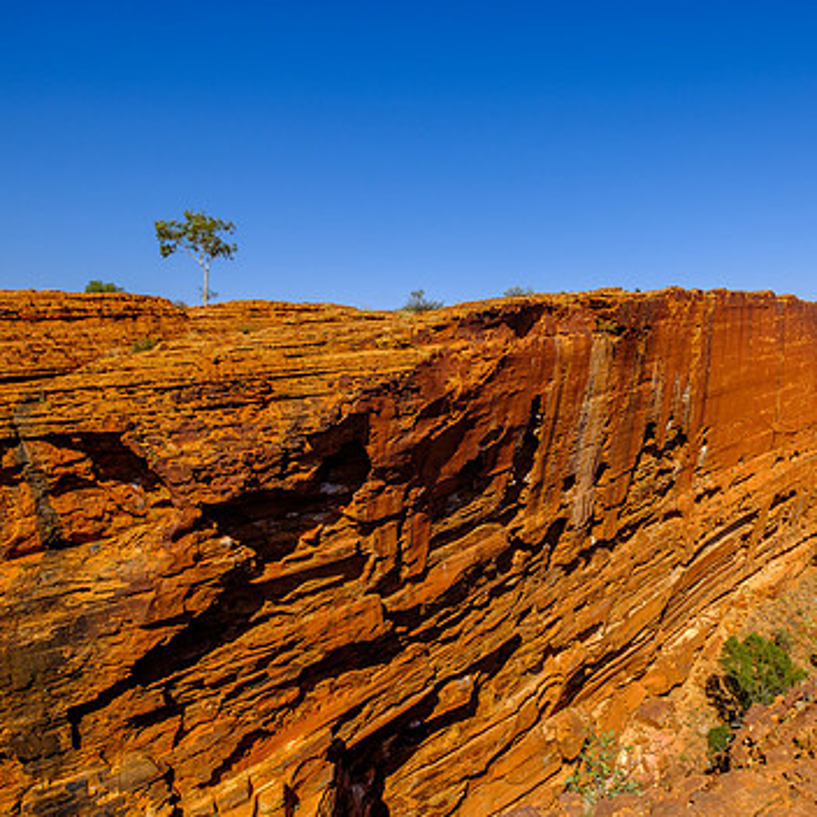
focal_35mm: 21
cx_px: 569
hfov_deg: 69.3
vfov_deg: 72.0
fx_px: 561
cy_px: 442
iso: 200
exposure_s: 1/680
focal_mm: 10
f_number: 8
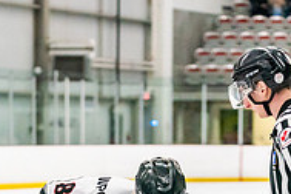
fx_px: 2037
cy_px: 248
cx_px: 115
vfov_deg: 5.4
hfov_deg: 8.2
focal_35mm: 252
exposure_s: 1/1250
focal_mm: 70
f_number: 2.8
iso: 3200
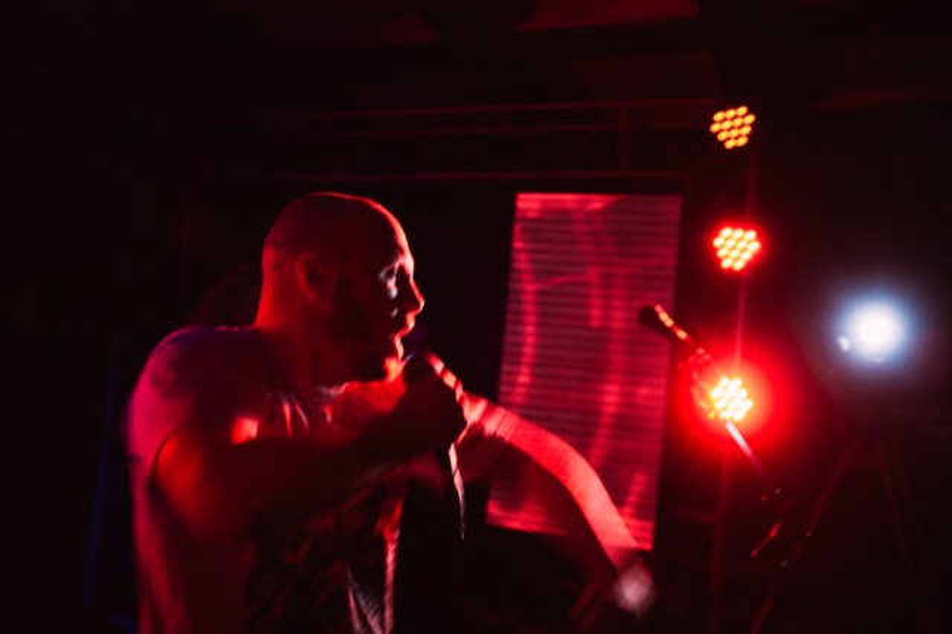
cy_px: 317
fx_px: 872
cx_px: 476
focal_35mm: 33
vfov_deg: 39.9
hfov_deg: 57.2
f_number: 1.8
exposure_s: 1/80
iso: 1600
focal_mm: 22
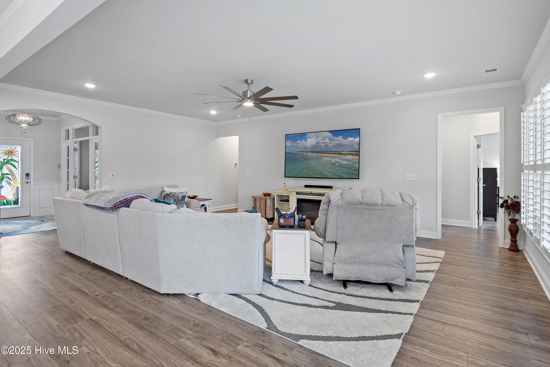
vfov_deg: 67.4
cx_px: 275
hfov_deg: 90.0
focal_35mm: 18
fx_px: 275
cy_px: 184
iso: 100
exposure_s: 1/3
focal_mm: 12
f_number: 4.8
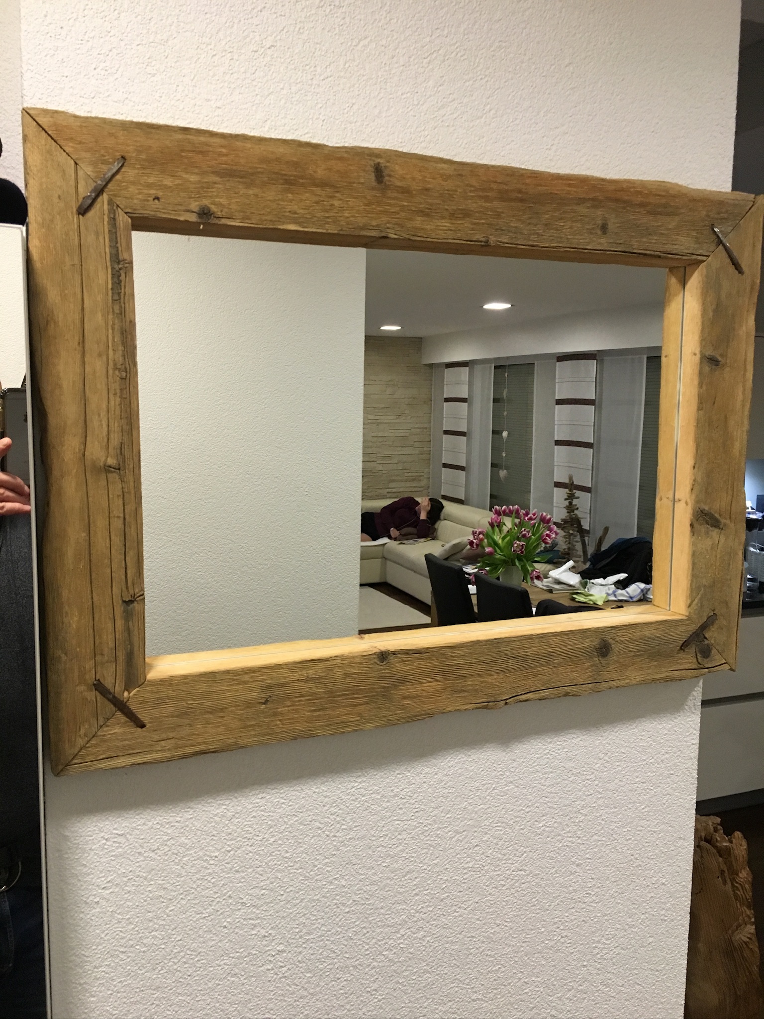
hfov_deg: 48.2
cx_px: 382
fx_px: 853
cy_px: 510
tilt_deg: -7.5
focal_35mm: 29
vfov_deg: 61.7
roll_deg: +1.2
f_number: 2.2
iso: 160
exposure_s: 1/33
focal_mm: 4.15
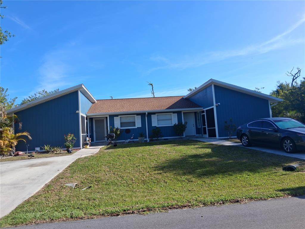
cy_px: 114
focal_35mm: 26
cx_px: 152
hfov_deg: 67.3
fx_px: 229
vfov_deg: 53.1
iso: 25
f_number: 1.8
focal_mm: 3.98
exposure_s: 1/530
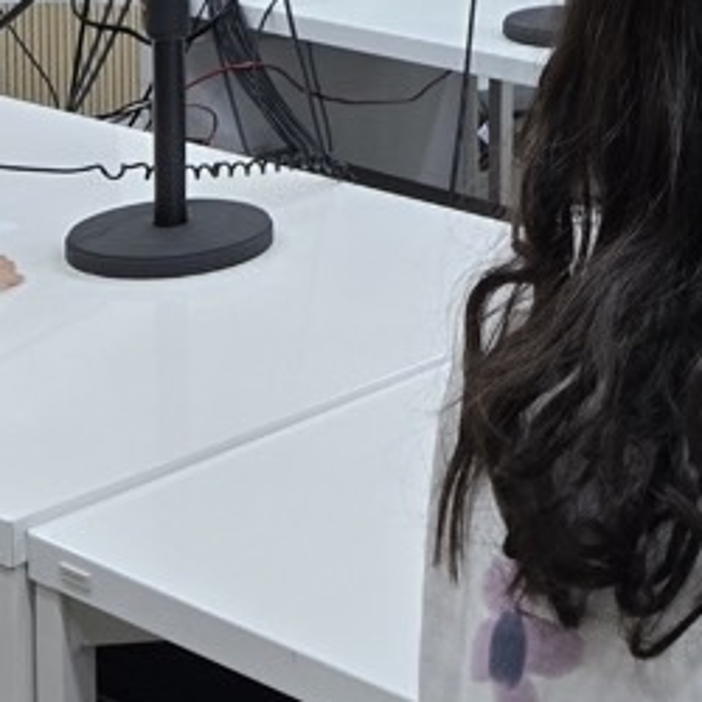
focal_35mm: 104
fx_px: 2386
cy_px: -326
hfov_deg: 15.9
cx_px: 893
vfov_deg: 15.5
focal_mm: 5.4
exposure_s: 1/120
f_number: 1.8
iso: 100
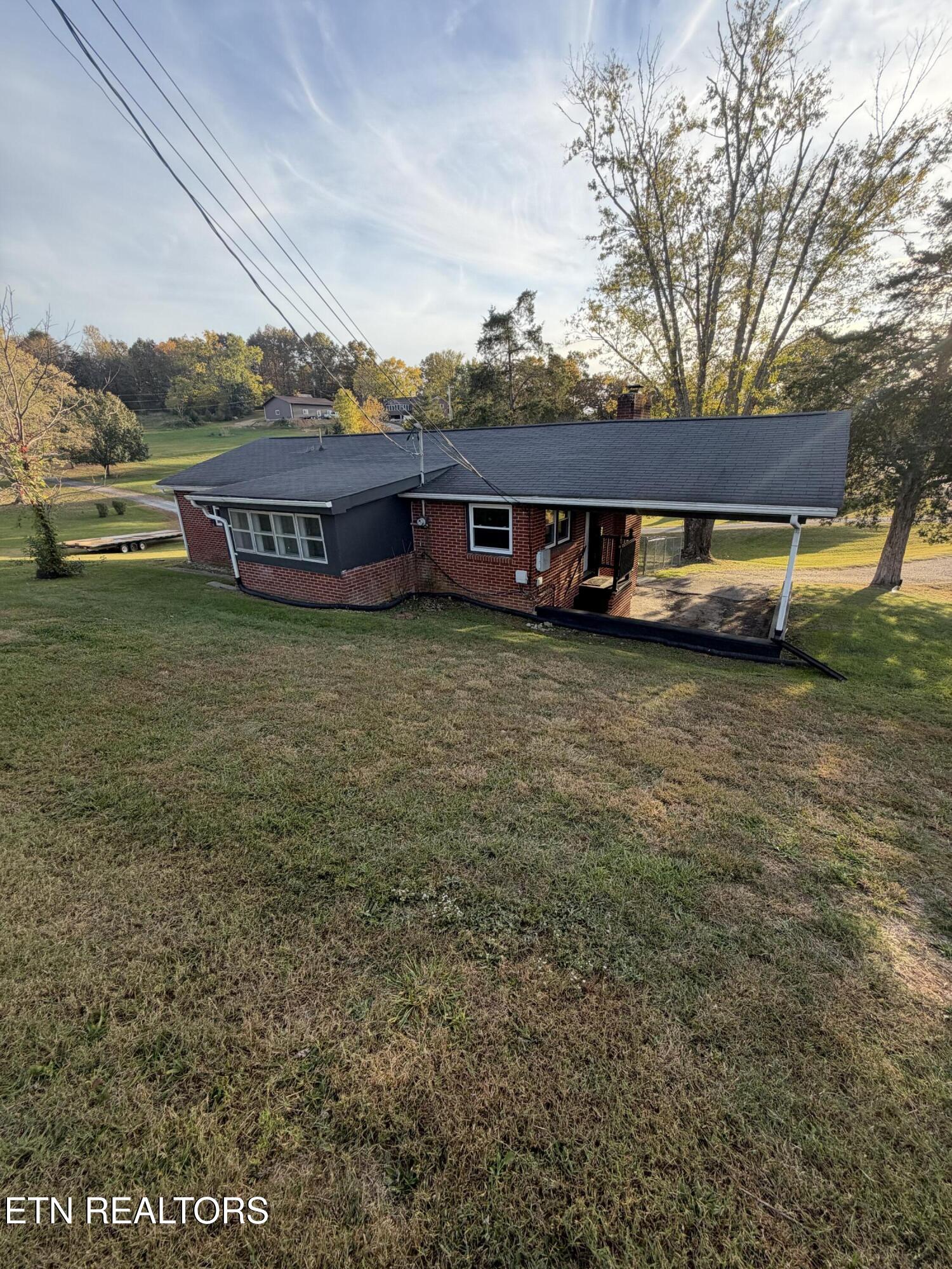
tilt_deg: -20.1
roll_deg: +2.0
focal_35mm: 14
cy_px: 634
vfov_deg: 102.1
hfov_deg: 85.7
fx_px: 513
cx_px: 476
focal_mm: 2.22
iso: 50
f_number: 2.2
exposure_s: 1/502
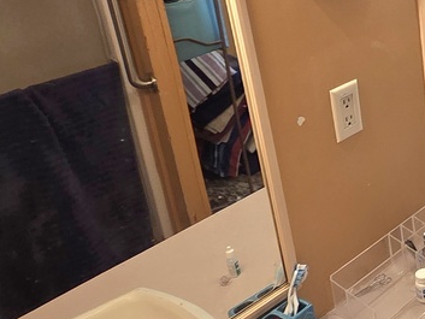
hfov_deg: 29.9
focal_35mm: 53
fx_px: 651
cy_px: 90
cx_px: 533
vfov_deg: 27.3
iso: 125
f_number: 2.2
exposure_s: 1/60.2
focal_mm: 2.2
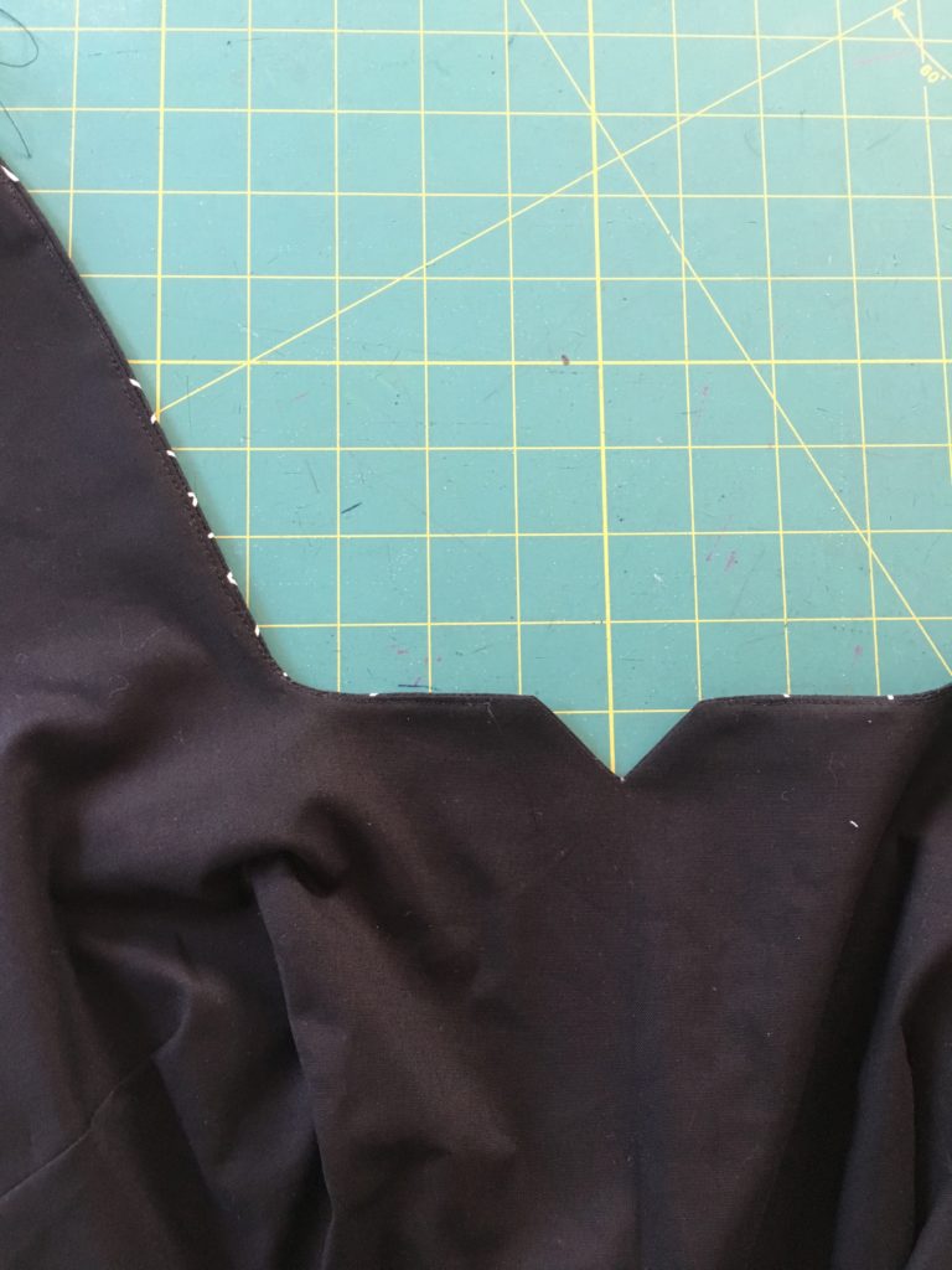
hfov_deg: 48.2
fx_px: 1063
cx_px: 476
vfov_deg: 61.7
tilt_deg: -82.5
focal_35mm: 29
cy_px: 635
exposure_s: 1/30
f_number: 2.2
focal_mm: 4.15
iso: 160
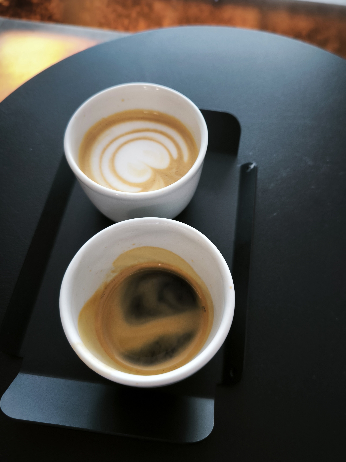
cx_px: 173
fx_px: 320
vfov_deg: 71.6
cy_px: 231
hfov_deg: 56.8
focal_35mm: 24
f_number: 1.9
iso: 500
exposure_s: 1/50
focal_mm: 6.92
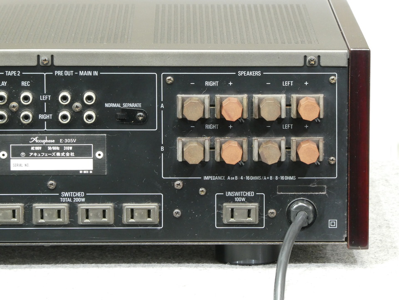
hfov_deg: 7.9
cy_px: 150
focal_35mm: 250
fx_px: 2882
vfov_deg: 5.9
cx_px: 200
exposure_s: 1/2
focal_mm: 44.8
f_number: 5.6
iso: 400
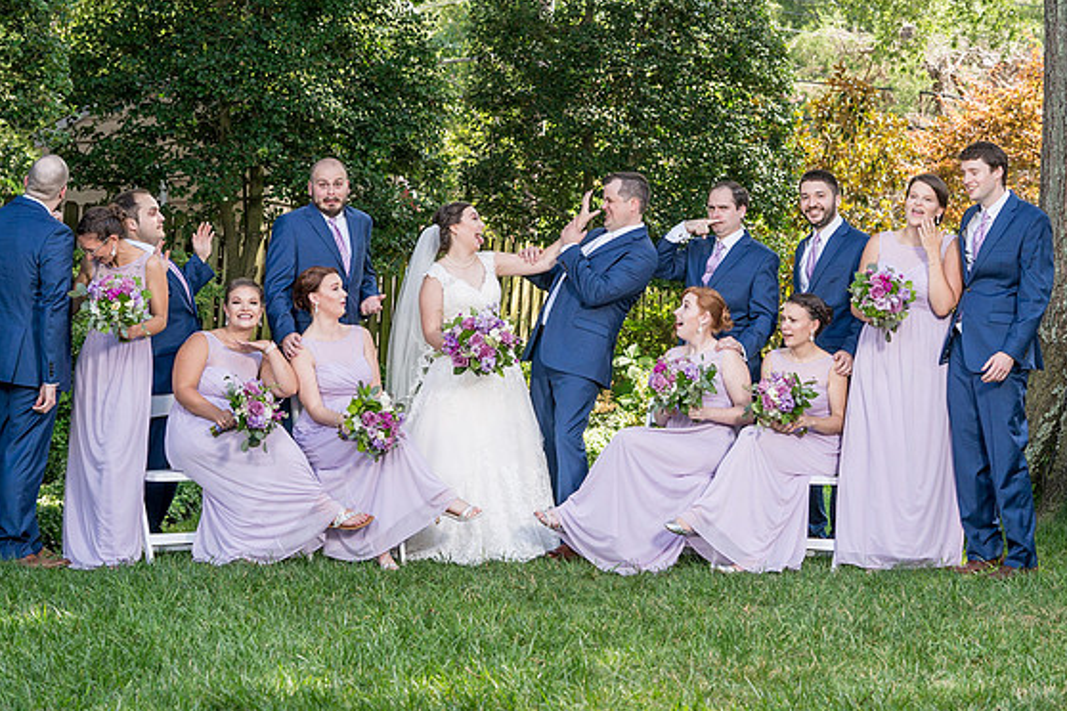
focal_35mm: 85
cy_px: 330
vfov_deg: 16.1
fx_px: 2519
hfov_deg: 23.9
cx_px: 547
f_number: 6.3
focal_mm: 76
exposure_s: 1/200
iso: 200
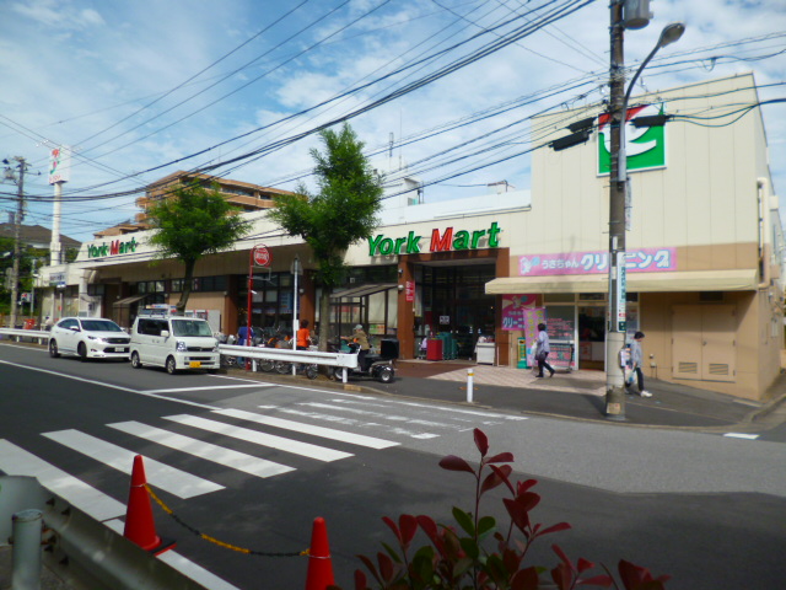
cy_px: 295
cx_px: 393
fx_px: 545
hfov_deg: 71.6
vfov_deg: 56.8
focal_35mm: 24
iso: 100
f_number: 9
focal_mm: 4.3
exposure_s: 1/125
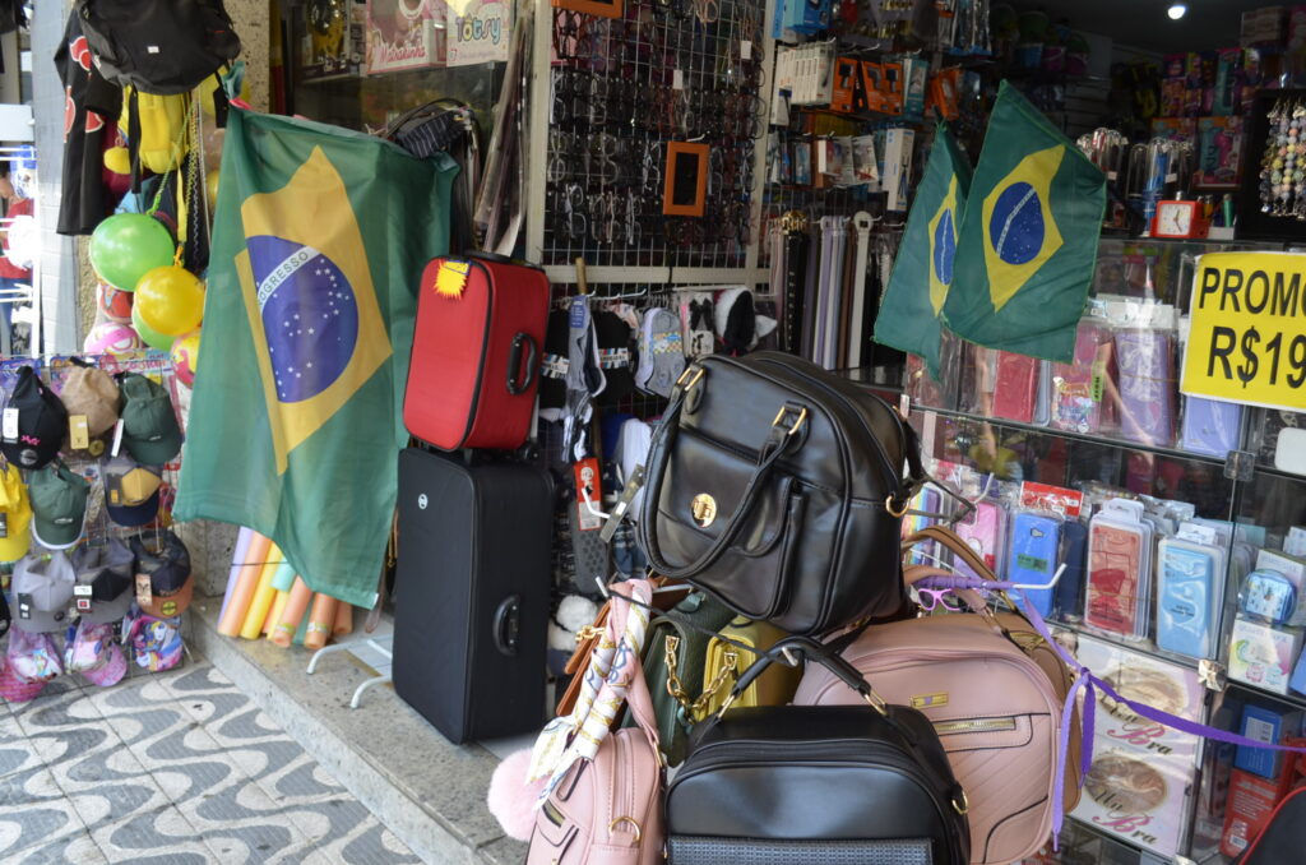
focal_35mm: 33
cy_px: 432
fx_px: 1195
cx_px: 653
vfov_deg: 39.8
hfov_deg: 57.3
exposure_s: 1/125
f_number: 5.6
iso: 280
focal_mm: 22
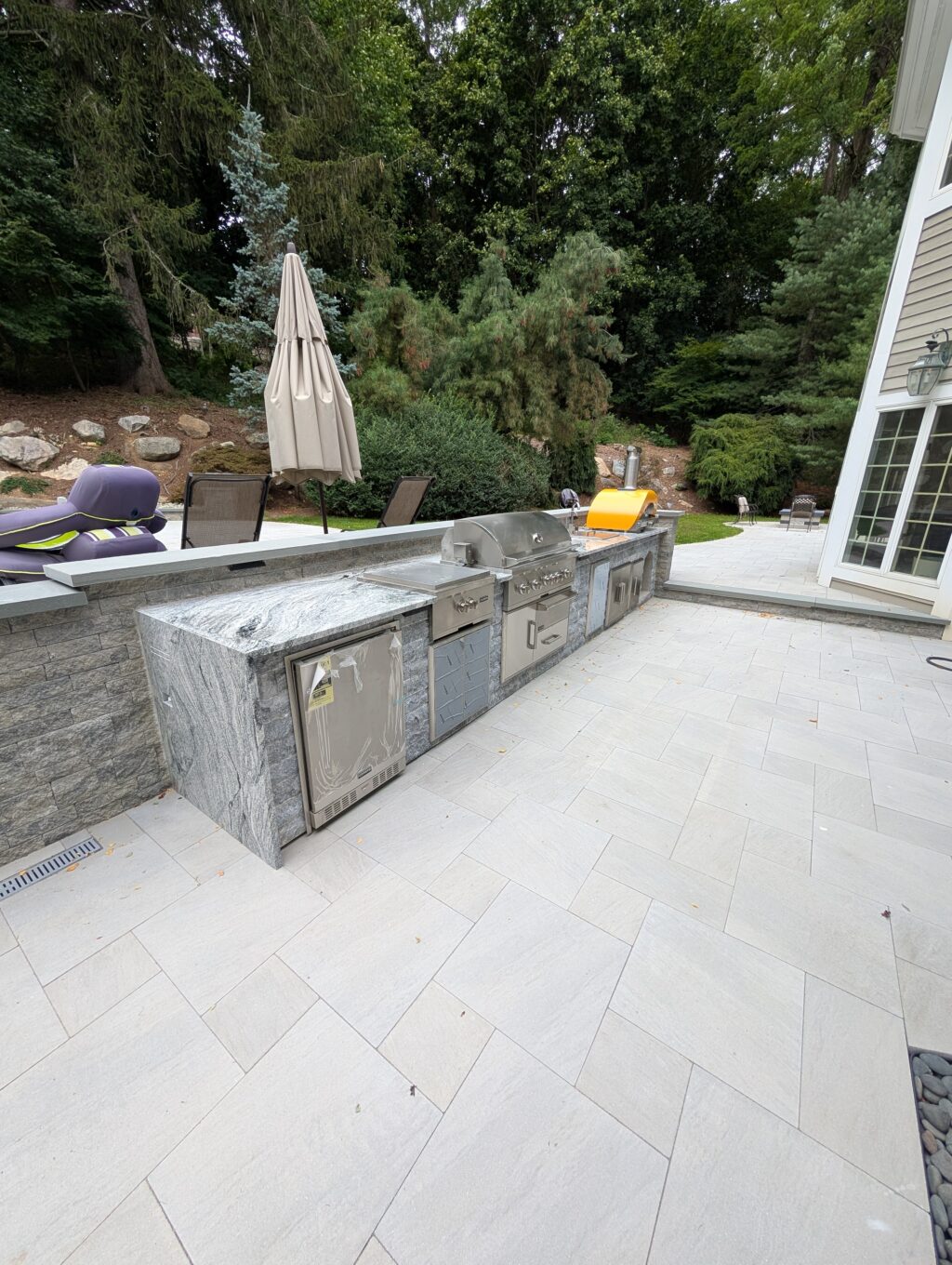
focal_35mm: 12
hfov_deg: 94.6
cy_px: 632
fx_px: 439
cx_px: 476
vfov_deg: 110.5
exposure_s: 1/629
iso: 57
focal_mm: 2.02
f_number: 1.7
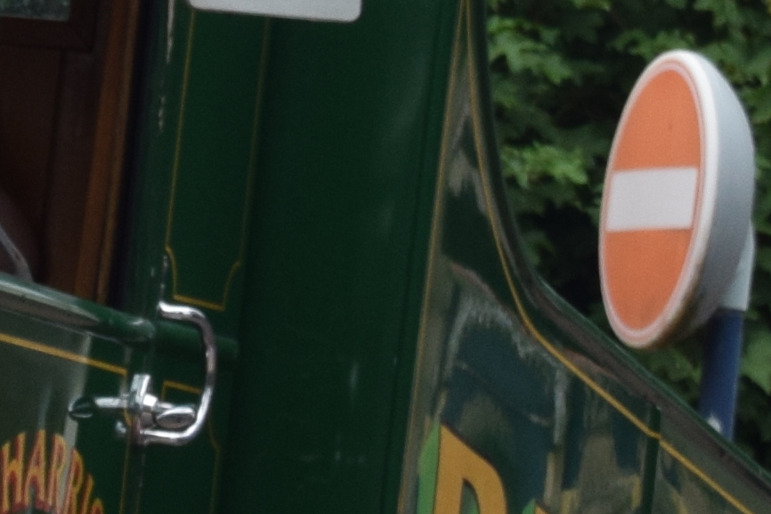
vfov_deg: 2.0
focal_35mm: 675
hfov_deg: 3.0
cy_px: 709
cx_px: -760
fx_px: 14462
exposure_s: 1/250
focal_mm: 65
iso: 320
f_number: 8
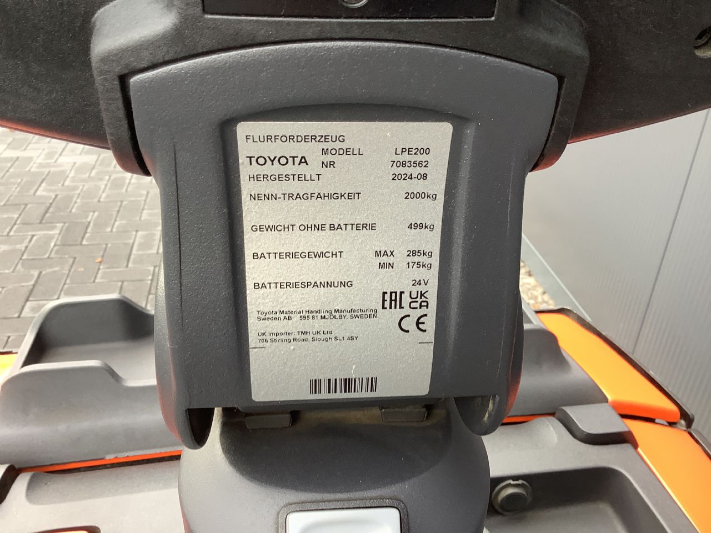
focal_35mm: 31
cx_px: 356
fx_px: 637
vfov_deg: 45.4
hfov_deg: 58.4
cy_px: 266
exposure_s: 1/60
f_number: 2.4
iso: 64
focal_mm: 3.3
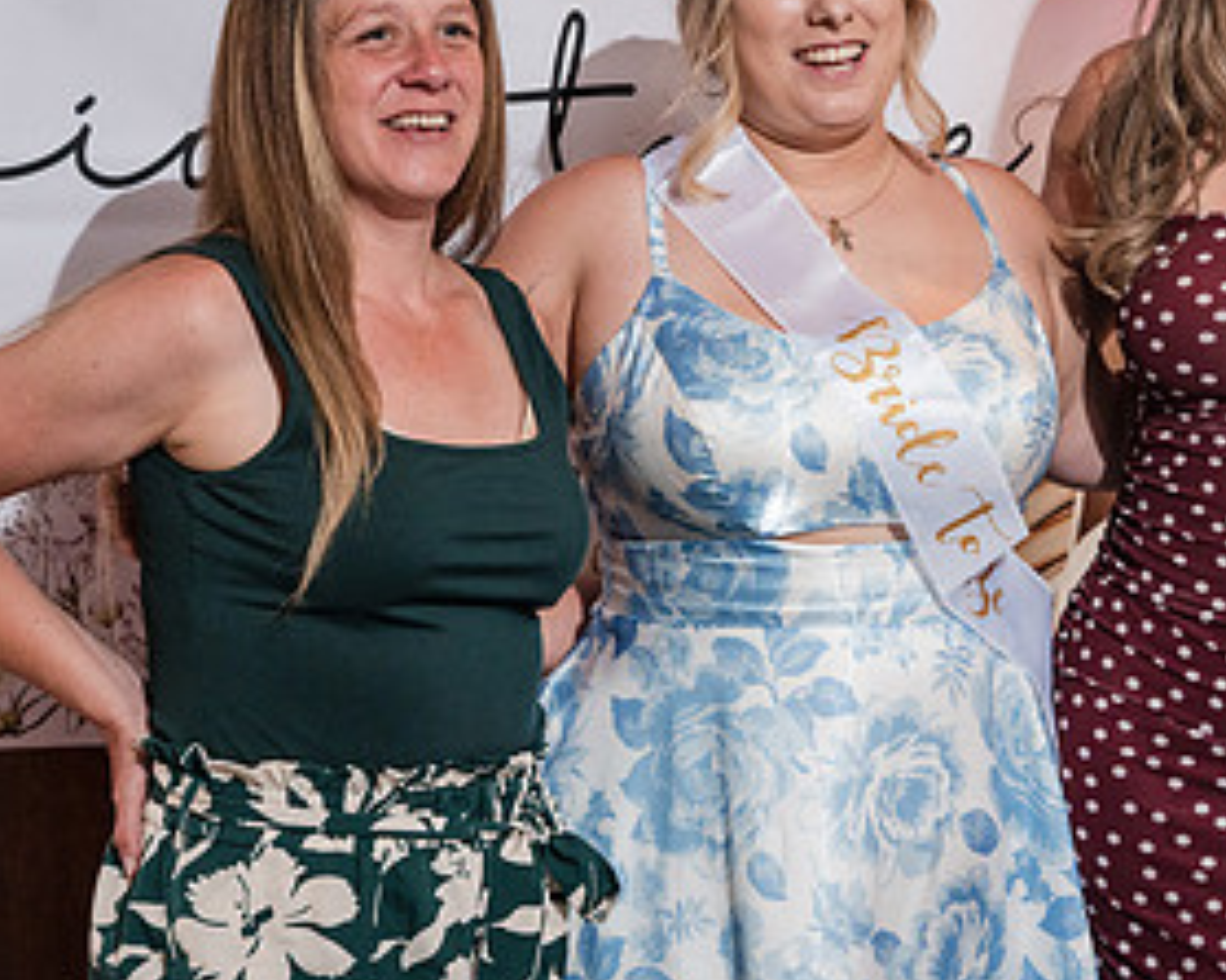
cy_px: 187
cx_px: 809
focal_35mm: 86
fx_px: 3119
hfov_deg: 22.2
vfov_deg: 17.7
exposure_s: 1/250
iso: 4000
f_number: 5
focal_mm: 44
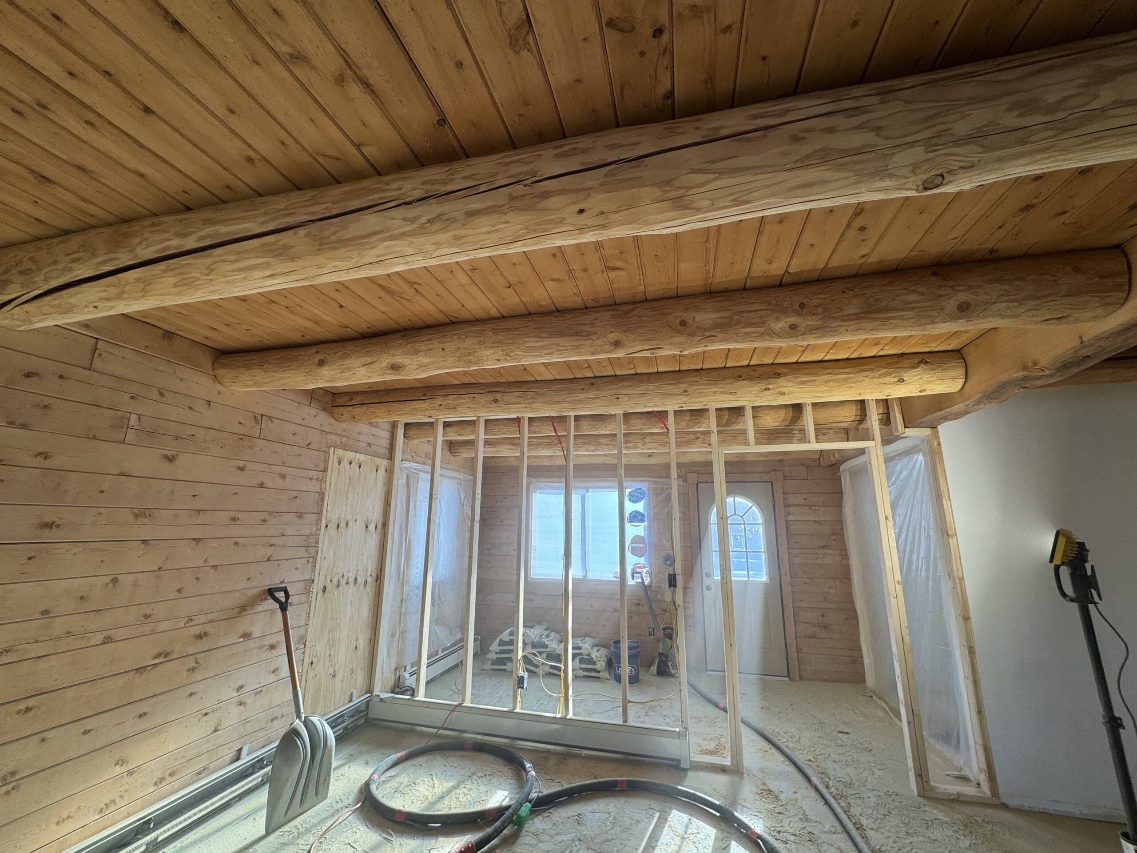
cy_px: 426
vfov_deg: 85.7
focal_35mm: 14
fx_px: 460
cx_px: 568
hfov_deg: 102.1
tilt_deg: +12.3
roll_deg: -0.3
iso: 50
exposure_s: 1/120
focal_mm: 2.22
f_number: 2.2
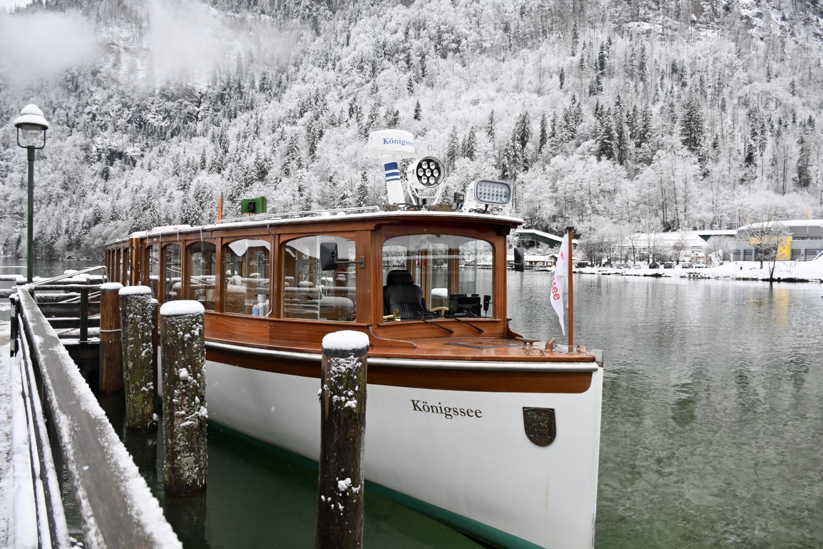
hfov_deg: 61.9
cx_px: 412
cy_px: 274
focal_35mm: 30
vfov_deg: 43.6
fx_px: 686
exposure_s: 1/250
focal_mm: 20
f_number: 4.5
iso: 200
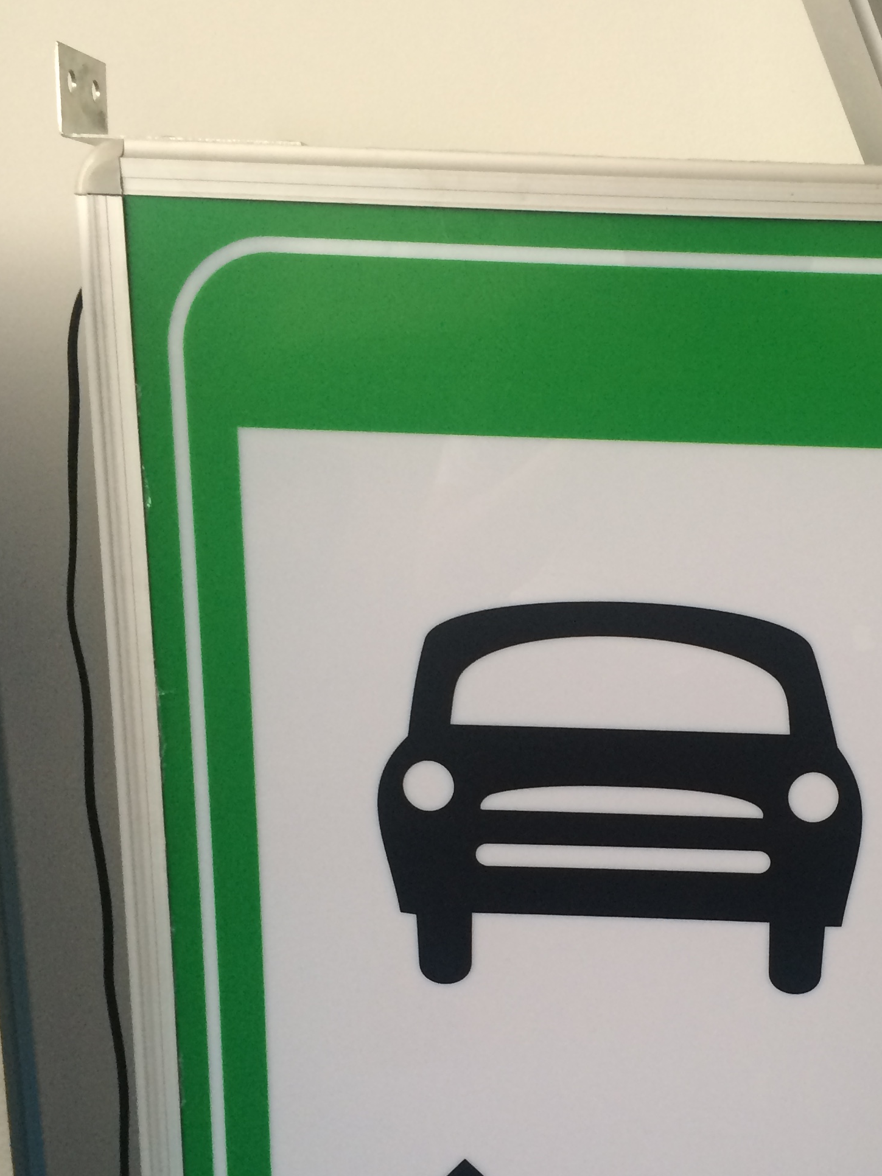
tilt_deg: -17.5
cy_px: 798
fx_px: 1665
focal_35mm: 49
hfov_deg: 28.9
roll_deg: +0.5
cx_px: 733
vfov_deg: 38.4
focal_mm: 4.15
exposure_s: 1/33
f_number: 2.2
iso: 50
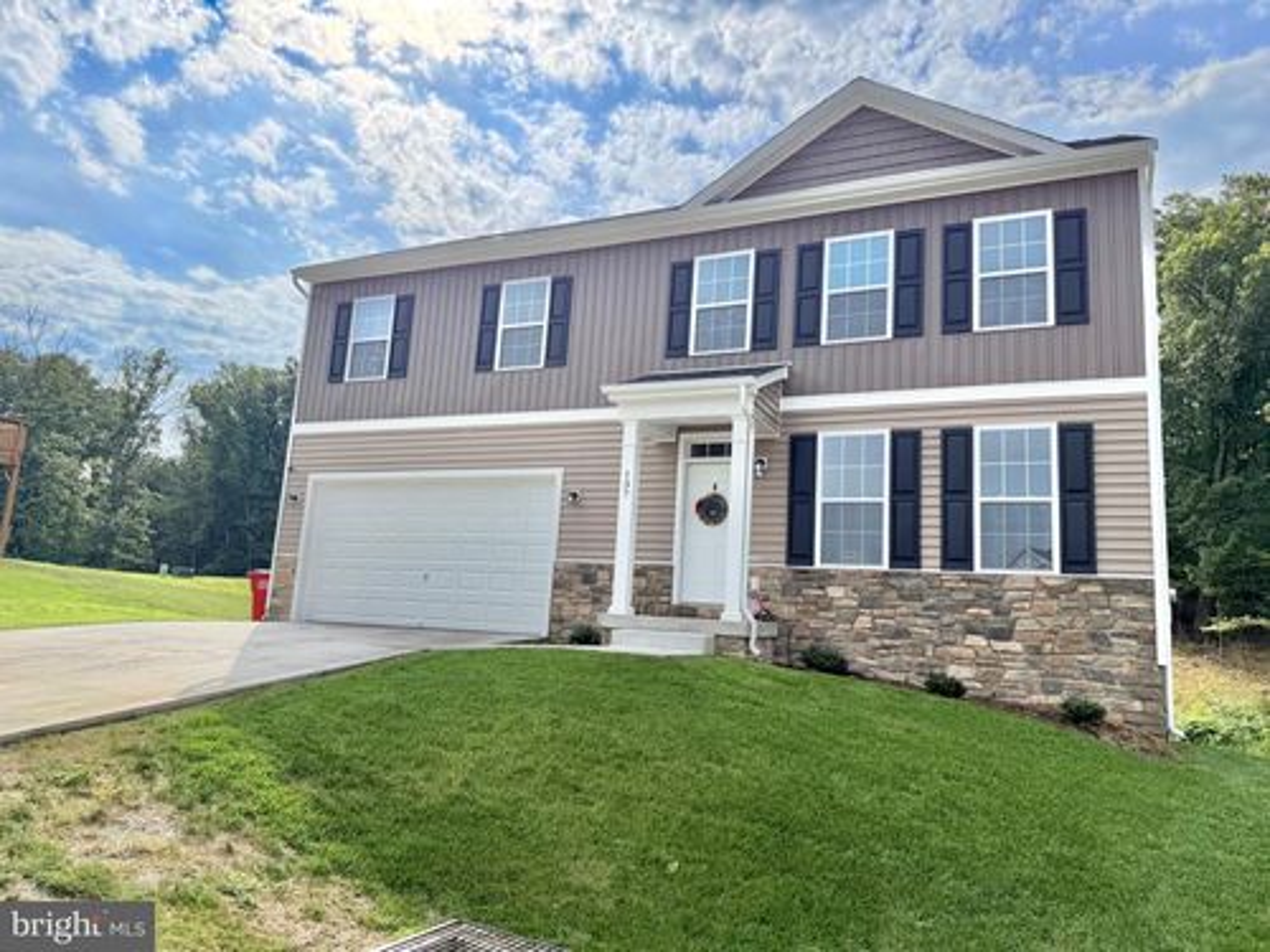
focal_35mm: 24
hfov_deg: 71.6
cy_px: 476
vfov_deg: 56.8
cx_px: 635
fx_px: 881
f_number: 1.78
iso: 100
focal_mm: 6.76
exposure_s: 1/8130
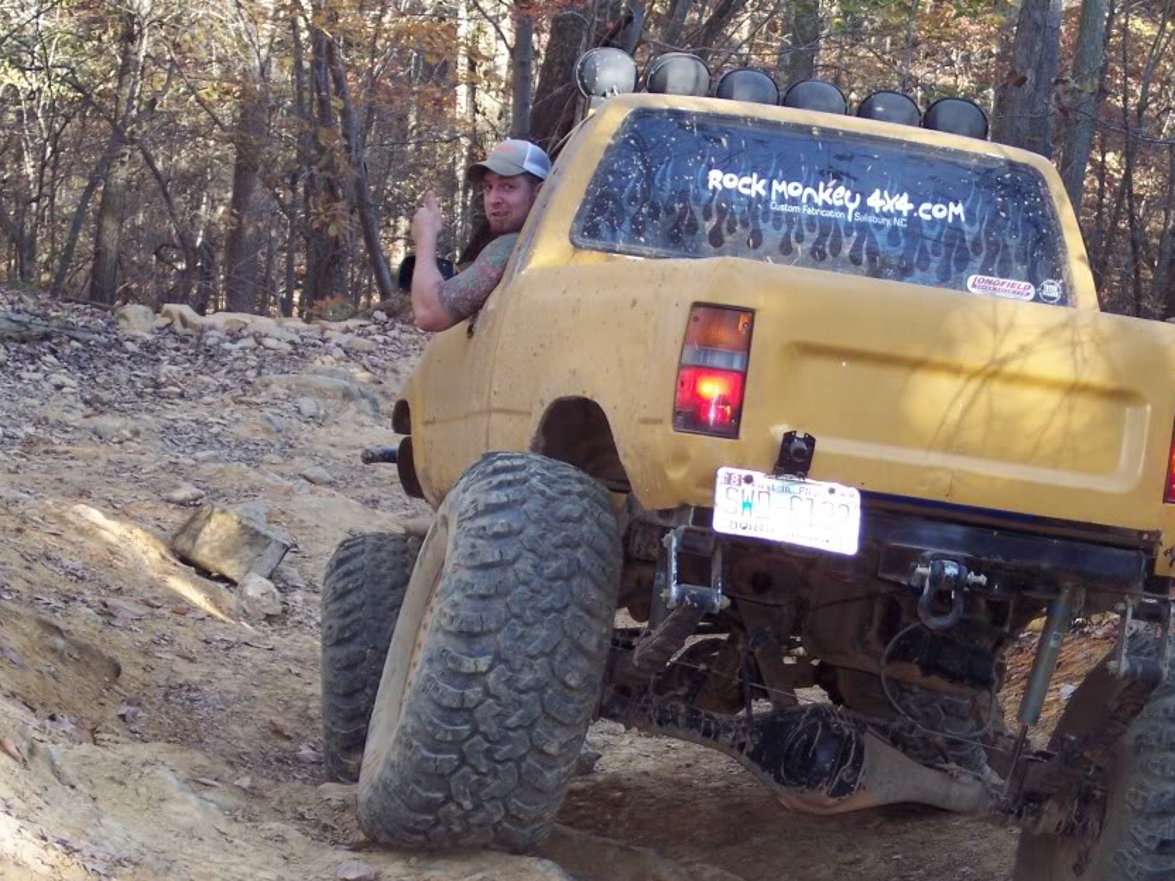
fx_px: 3802
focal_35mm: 112
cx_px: 674
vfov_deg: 13.2
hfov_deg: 17.6
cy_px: 537
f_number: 4.1
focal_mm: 18.7
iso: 140
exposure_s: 1/90
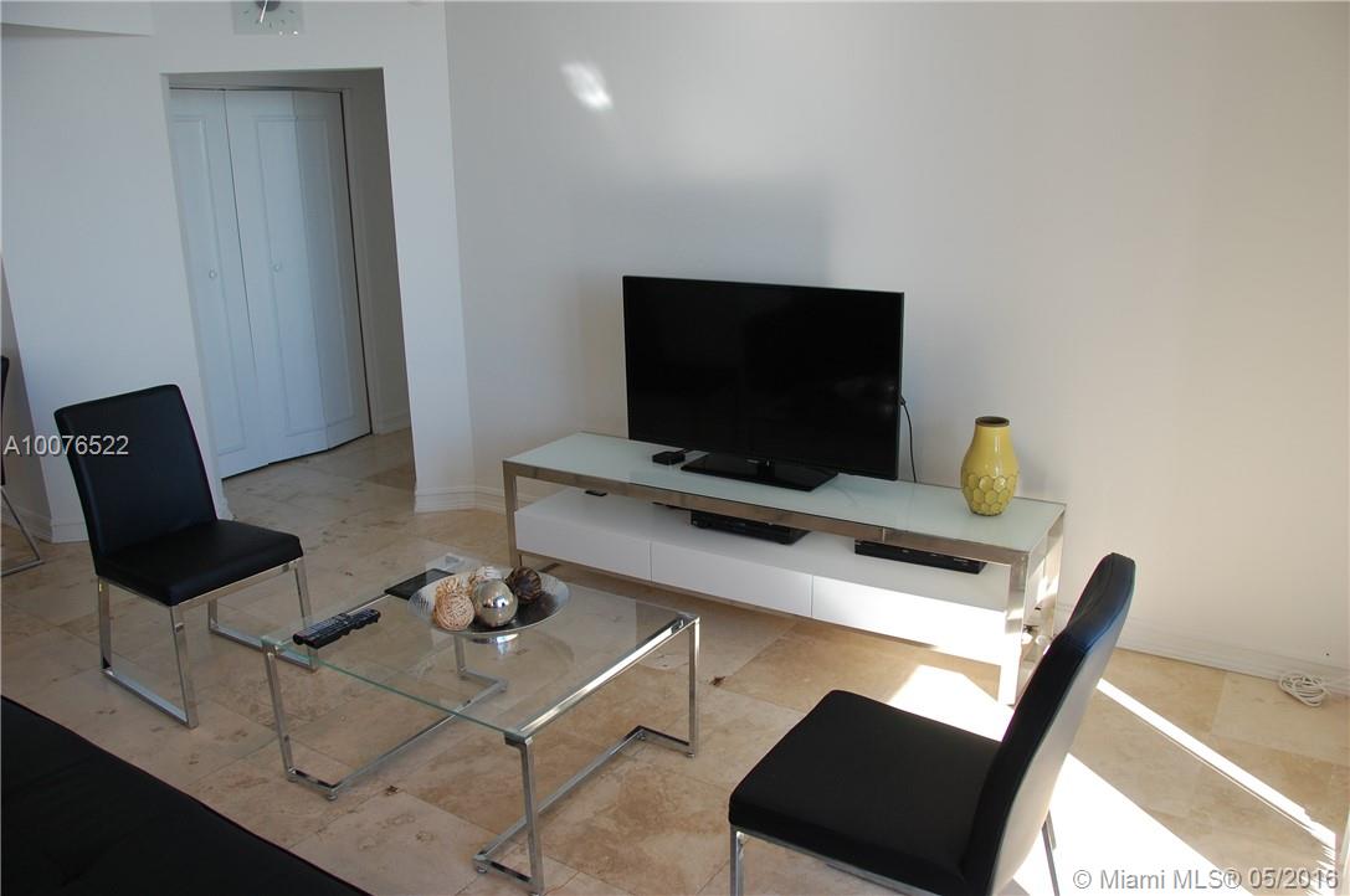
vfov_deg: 47.8
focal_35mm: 27
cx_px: 675
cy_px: 448
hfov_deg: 67.4
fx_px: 1011
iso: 400
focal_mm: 18
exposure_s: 1/125
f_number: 5.6
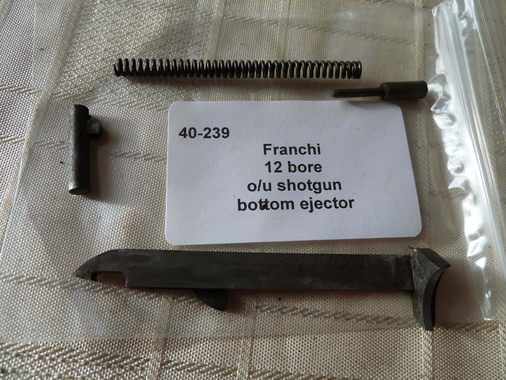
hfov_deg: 69.4
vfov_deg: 54.9
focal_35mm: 25
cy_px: 190
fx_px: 365
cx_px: 253
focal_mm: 4.1
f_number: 3.3
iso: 80
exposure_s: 1/50
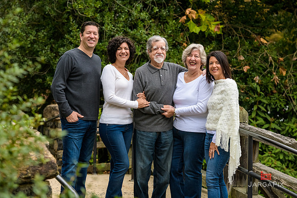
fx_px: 924
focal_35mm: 112
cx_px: 148
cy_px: 99
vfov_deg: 12.2
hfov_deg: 18.3
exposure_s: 1/400
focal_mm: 112
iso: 1000
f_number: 5.6
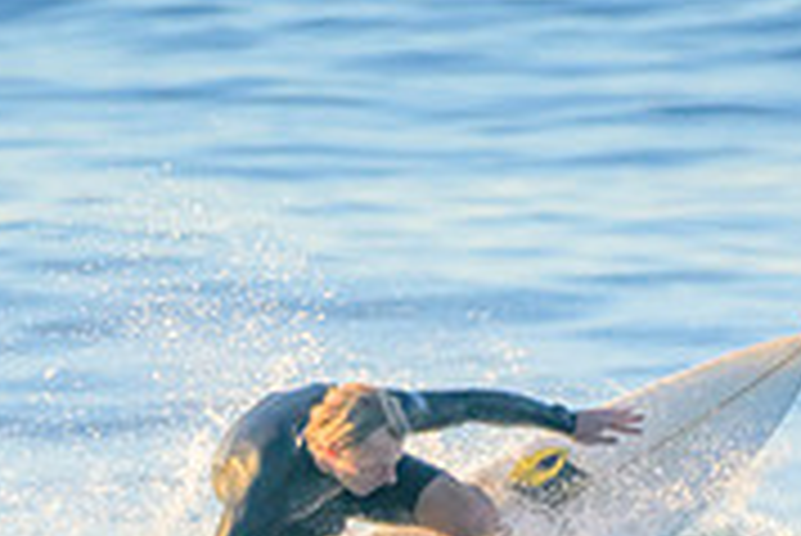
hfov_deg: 0.8
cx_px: 297
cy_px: 818
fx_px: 54489
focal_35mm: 2447
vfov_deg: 0.6
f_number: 5.6
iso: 720
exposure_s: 1/1250
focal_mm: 500
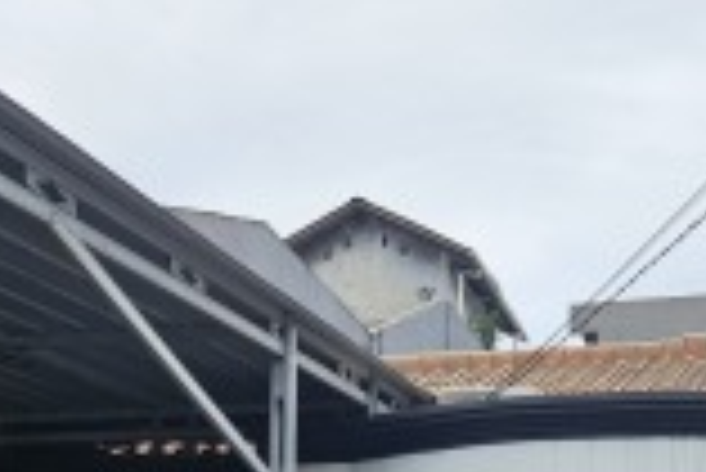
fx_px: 1197
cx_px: 555
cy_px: 730
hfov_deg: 32.1
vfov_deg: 19.2
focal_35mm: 61
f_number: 1.8
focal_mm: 5.4
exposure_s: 1/1854
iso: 25
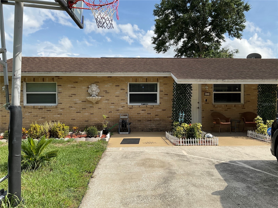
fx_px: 233
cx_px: 139
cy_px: 104
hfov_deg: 61.7
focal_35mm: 29
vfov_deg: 48.2
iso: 16
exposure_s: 1/2141
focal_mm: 3
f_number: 1.8
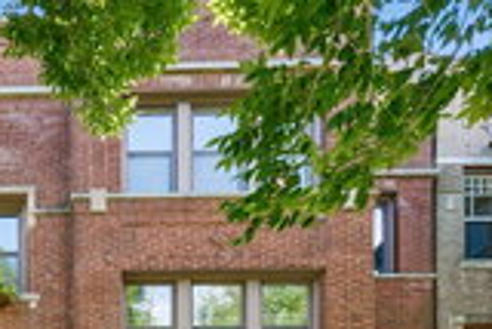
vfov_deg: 28.0
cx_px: -34
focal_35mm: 42
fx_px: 575
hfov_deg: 39.1
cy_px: 394
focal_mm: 14
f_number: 8
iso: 400
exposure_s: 1/100
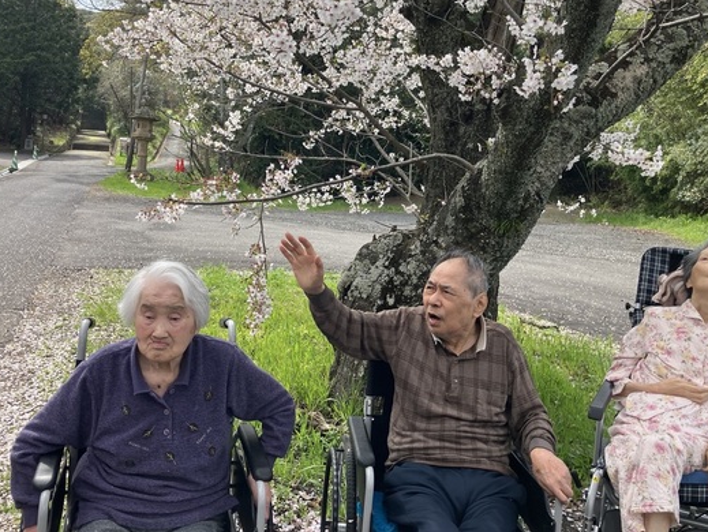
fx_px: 716
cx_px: 338
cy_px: 201
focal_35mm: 35
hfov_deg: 52.6
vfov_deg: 40.5
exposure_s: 1/674
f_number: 1.8
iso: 32
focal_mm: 3.99
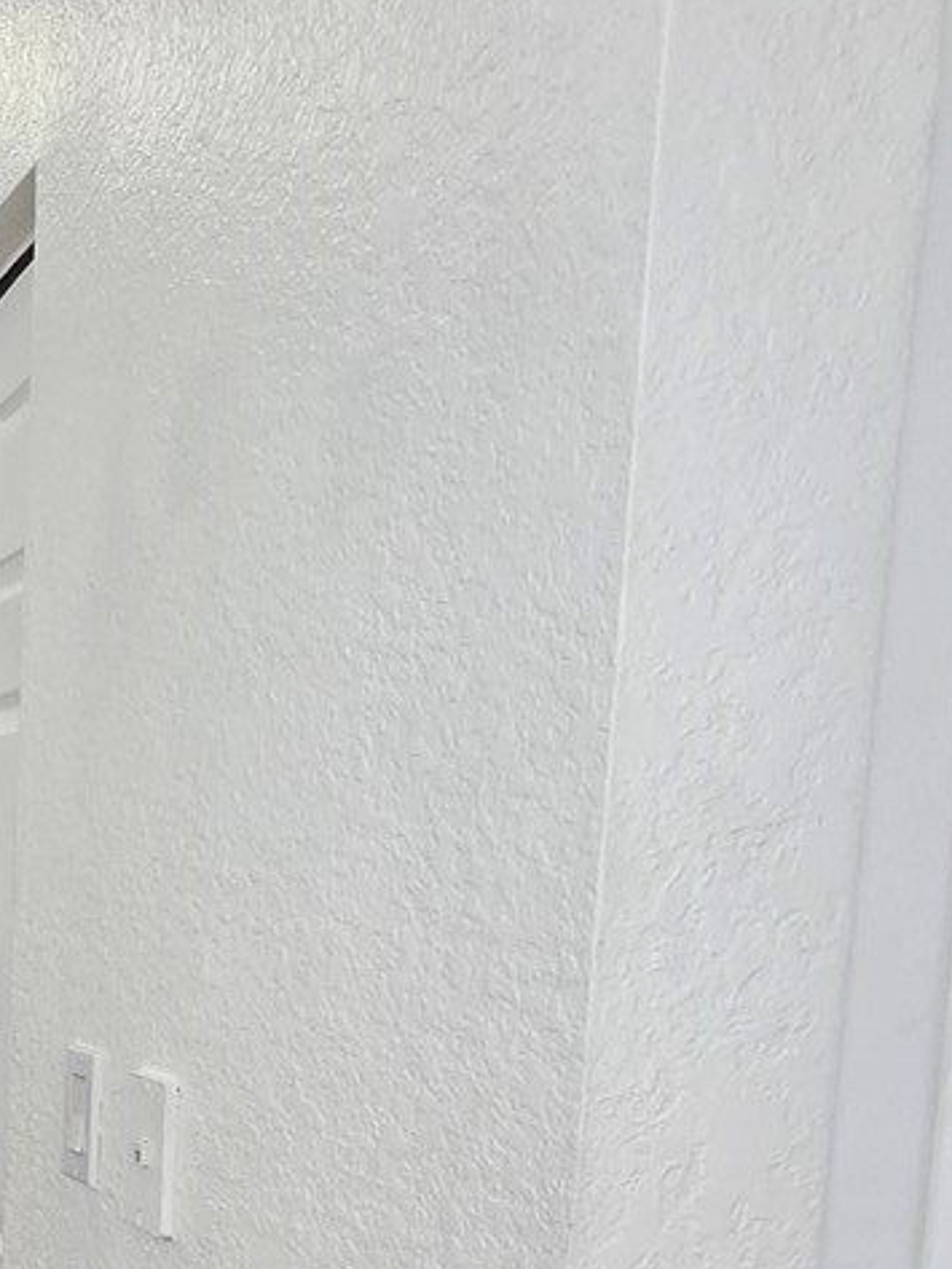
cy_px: 1084
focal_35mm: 44
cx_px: -496
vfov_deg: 40.4
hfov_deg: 24.8
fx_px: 1613
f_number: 1.9
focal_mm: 2.2
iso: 200
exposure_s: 1/120
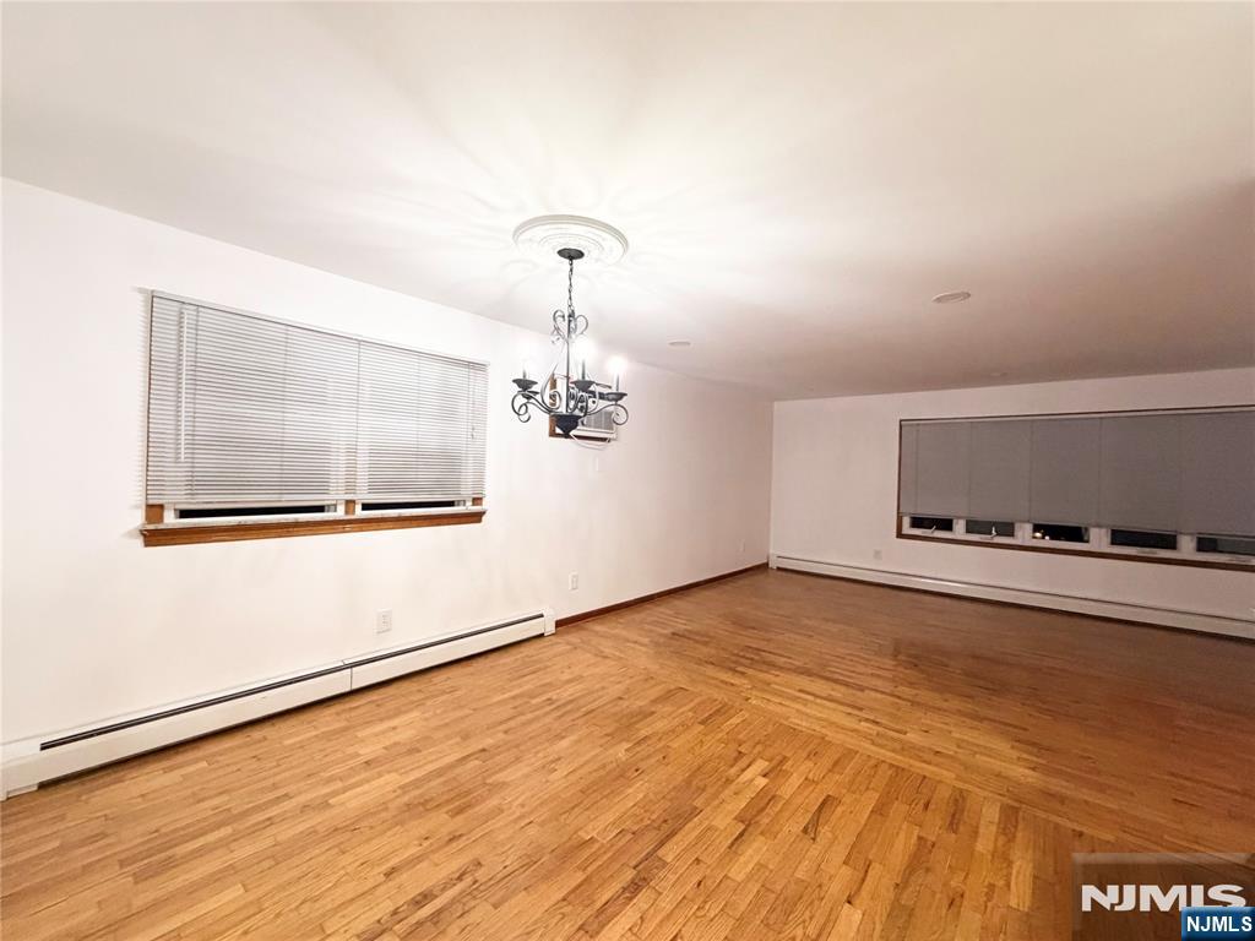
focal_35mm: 14
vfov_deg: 85.7
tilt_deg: +0.8
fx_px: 508
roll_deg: -1.0
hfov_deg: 102.1
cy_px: 470
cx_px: 628
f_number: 2.2
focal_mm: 2.22
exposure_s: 1/60
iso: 320
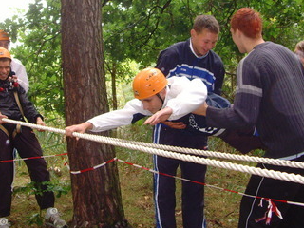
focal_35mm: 61
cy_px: 69
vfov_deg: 23.9
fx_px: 536
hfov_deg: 31.6
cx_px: 123
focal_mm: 6.6
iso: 200
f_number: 3.5
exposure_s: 1/45
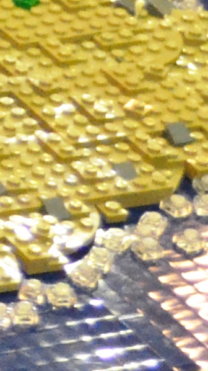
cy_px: -130
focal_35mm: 424
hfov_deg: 2.6
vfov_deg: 5.1
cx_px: -1137
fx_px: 4161
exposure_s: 1/60
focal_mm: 35
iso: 3200
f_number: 5
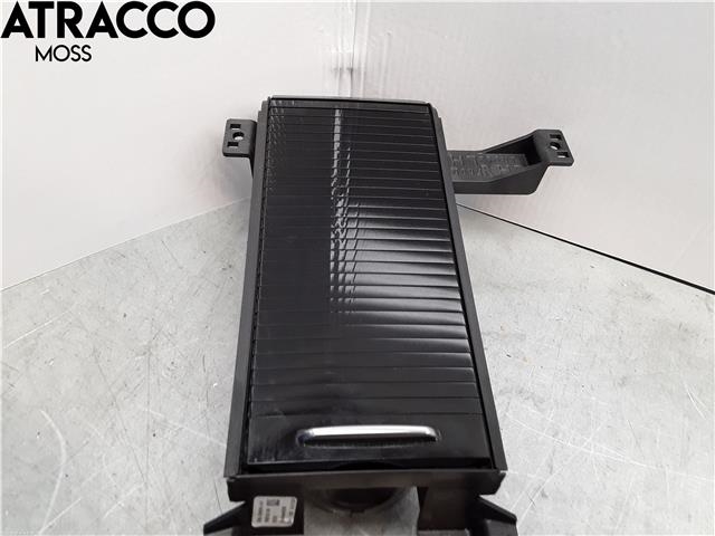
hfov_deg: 63.4
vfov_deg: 49.7
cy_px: 268
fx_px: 578
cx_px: 358
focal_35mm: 28
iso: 64
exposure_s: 1/50
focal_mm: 2.91
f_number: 1.9
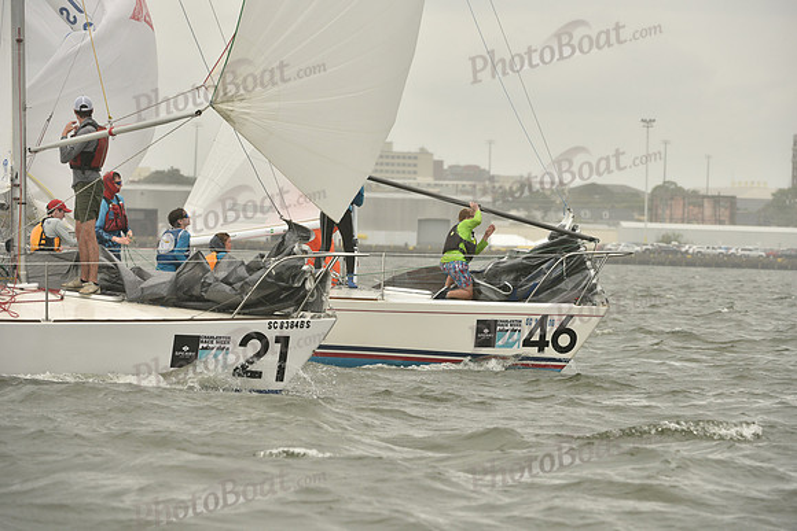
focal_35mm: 250
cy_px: 266
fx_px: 5536
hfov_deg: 8.2
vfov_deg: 5.5
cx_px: 398
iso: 400
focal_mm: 250
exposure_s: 1/800
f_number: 8
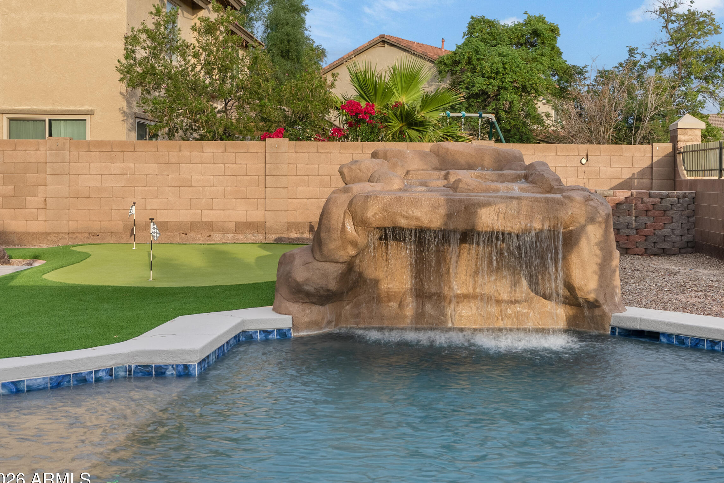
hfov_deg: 42.4
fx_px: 925
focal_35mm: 46
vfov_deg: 29.2
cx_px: 460
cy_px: 191
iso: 125
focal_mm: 35
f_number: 8
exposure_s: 1/10
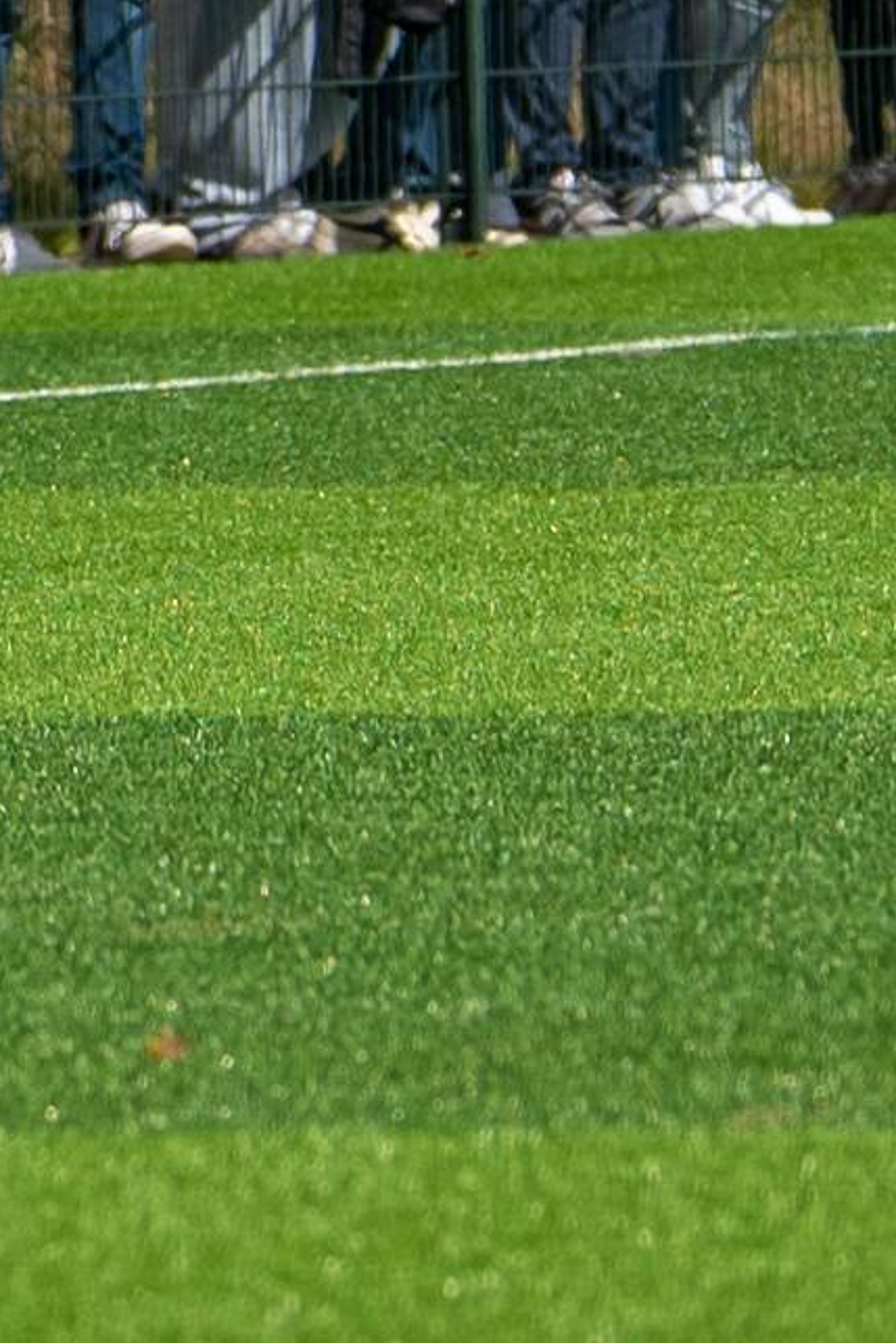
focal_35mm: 861
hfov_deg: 1.6
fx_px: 32124
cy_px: -798
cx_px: -1770
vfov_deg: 2.4
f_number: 2.8
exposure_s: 1/4000
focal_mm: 92
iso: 140
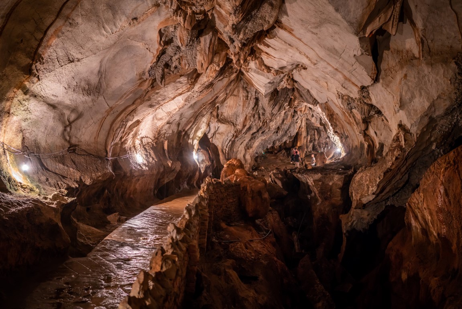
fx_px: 449
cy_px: 154
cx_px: 231
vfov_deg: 37.9
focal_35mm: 35
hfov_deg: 54.4
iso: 1000
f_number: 2.8
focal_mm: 35
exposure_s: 1/10
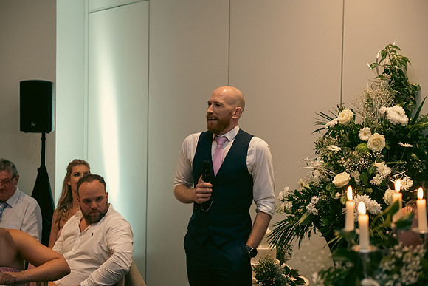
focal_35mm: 62
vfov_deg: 21.9
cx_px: 214
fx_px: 737
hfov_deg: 32.4
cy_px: 143
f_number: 3.5
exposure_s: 1/160
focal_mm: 62
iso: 2000
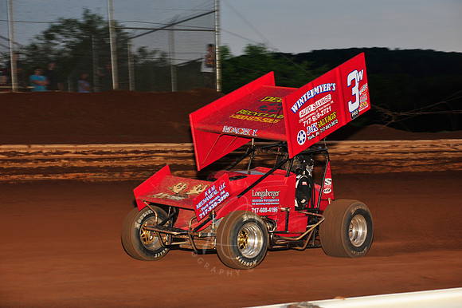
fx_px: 1436
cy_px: 154
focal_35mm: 112
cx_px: 231
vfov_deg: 12.2
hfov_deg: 18.3
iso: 800
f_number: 7.1
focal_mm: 112
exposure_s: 1/320
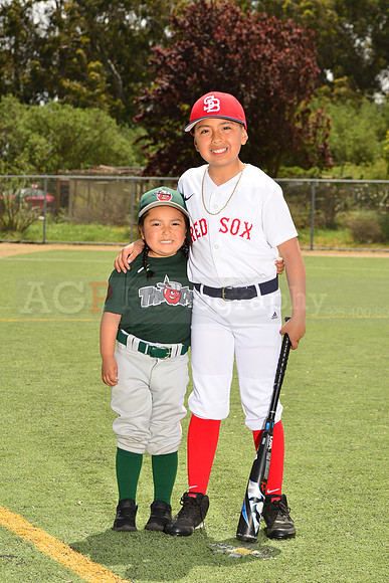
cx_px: 194
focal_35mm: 95
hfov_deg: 14.4
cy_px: 292
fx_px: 1539
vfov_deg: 21.5
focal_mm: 95
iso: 125
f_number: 11
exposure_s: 1/200
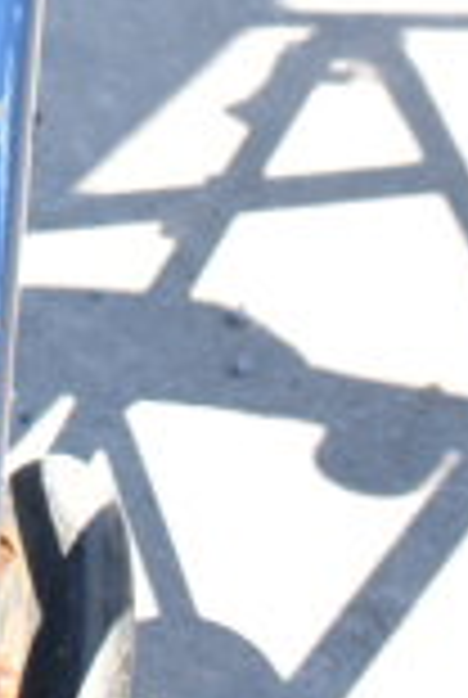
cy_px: -655
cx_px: -621
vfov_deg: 9.1
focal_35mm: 212
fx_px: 4115
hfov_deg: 6.2
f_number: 6.3
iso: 200
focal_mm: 24
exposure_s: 1/160
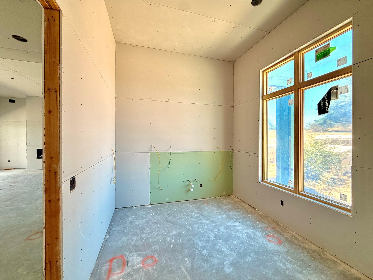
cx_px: 186
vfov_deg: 85.7
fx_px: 151
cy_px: 140
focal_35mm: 14
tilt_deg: +0.6
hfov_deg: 102.1
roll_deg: +0.0
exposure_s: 1/99
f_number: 2.2
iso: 64
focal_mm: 2.22
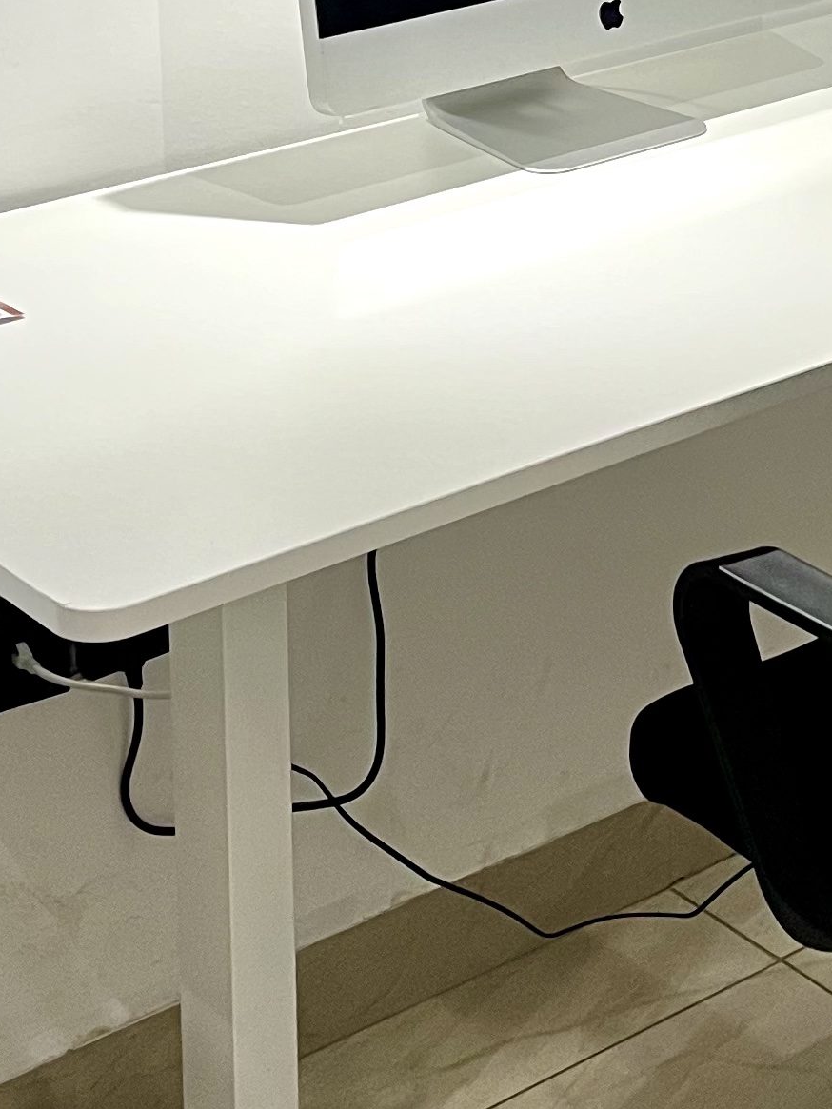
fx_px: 2884
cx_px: 773
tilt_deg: -13.4
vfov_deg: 20.8
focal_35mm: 90
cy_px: -93
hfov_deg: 16.2
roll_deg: -0.3
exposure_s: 1/50
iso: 320
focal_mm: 5.1
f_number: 1.6
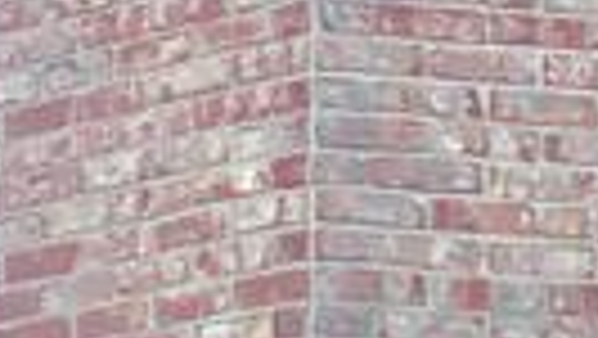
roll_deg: +1.1
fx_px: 3871
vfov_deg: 4.5
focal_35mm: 244
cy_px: 1424
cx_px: 1371
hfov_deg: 8.2
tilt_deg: +0.4
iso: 25
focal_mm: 4.15
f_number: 2.2
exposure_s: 1/322
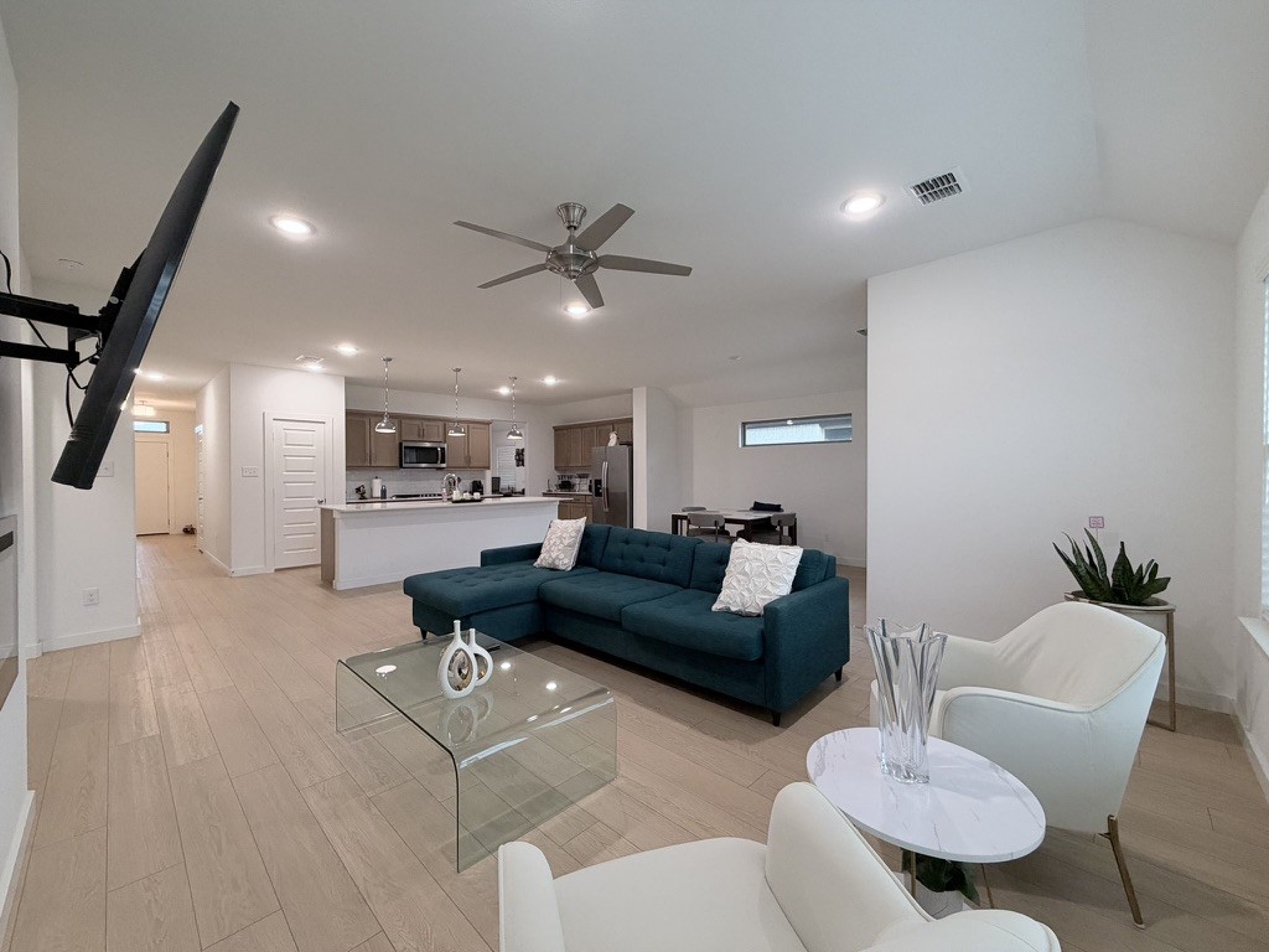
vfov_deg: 85.7
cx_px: 634
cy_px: 476
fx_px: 513
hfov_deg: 102.1
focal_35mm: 14
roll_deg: +0.3
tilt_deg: +0.4
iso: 200
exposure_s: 1/60
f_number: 2.2
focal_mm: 2.22
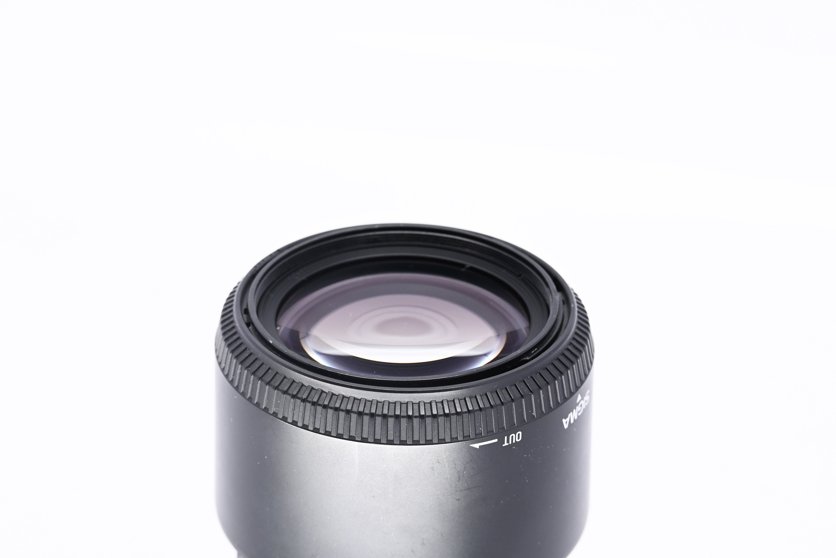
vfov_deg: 18.2
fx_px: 1742
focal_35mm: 75
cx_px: 418
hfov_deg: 27.0
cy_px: 279
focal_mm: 50
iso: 500
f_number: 9
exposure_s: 1/125
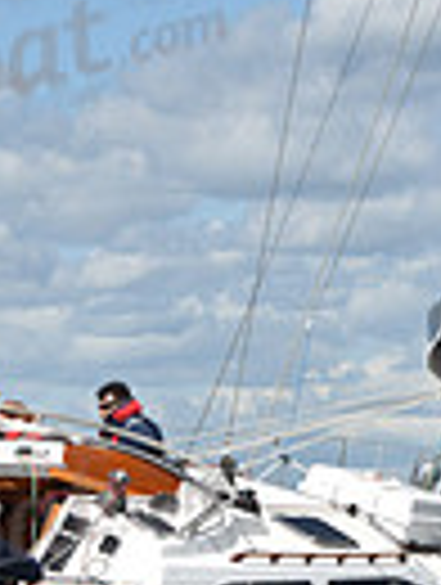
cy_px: 259
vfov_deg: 6.6
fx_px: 5079
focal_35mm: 300
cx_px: 464
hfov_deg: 5.0
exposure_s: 1/1600
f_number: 8
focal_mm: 70
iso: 320
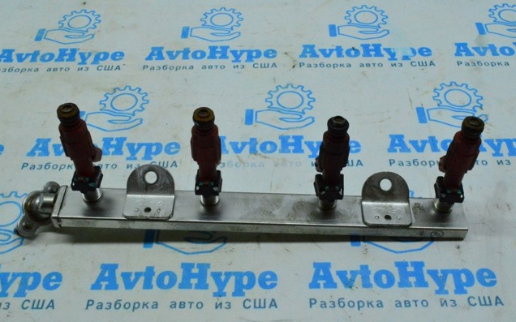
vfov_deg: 30.9
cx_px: 257
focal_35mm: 42
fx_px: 584
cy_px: 153
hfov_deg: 47.7
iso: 6400
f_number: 25
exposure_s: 1/60
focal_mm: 27
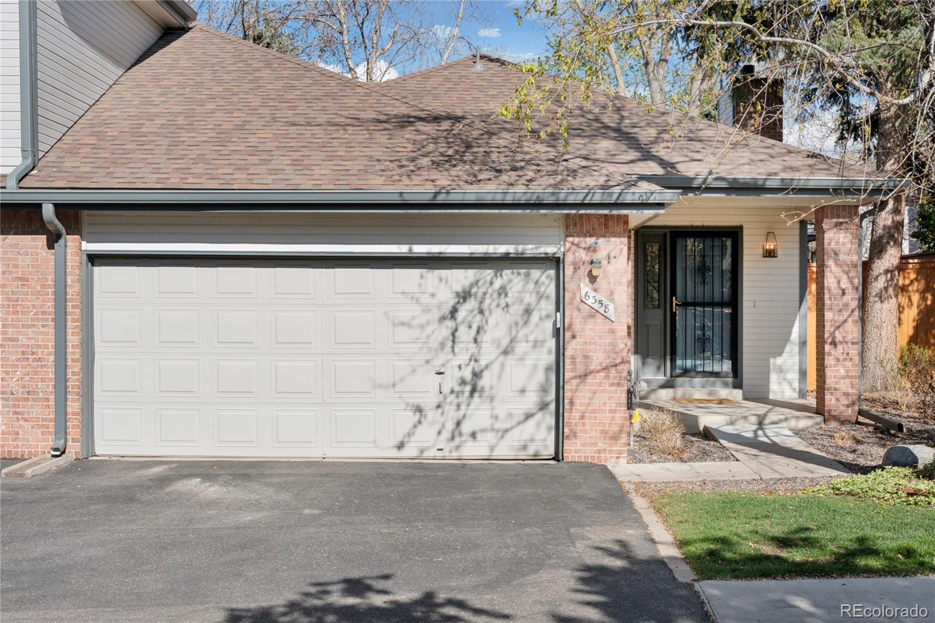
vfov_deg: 29.2
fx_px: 1194
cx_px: 468
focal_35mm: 46
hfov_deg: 42.8
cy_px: 312
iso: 400
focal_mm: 46
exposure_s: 1/1600
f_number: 8
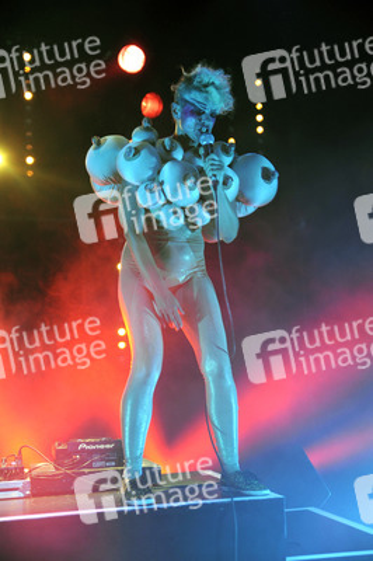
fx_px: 716
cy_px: 280
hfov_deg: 29.2
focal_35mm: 46
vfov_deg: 42.8
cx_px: 186
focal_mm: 46
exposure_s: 1/80
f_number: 2.8
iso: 1600
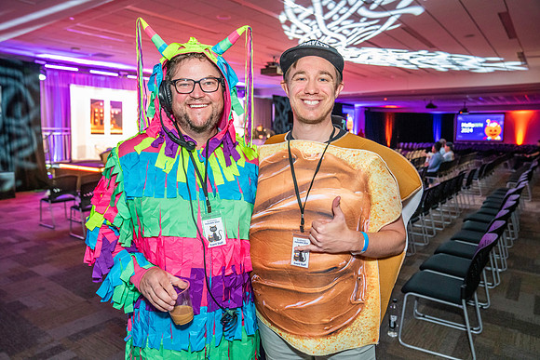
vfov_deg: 49.6
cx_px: 270
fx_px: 390
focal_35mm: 26
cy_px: 180
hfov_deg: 69.4
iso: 5000
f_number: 3.5
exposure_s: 1/80
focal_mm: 26
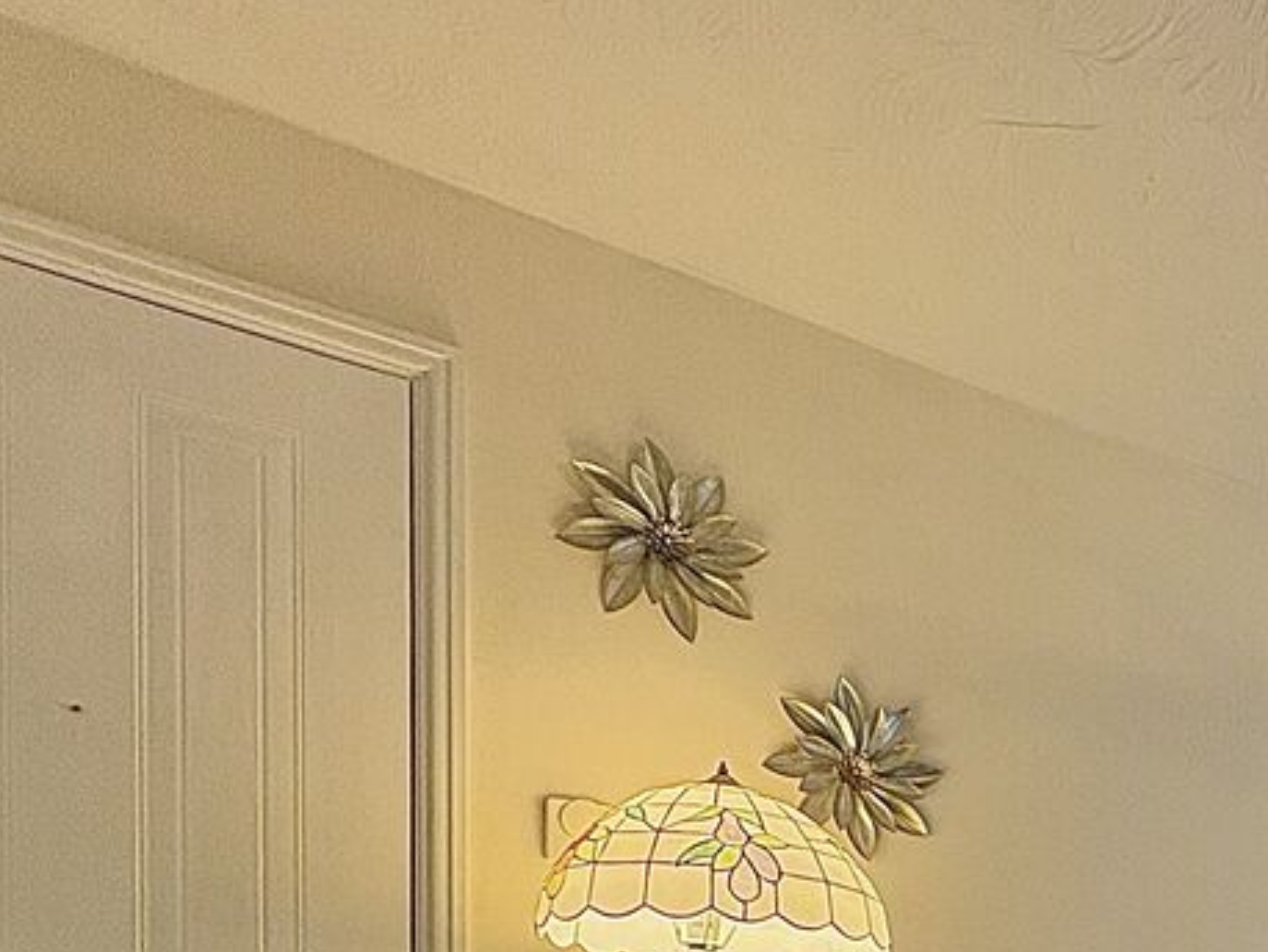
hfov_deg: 33.4
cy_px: 1220
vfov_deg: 27.7
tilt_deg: -0.3
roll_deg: +0.2
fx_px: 1613
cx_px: 1584
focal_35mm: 44
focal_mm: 2.22
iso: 250
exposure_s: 1/50
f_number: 2.2
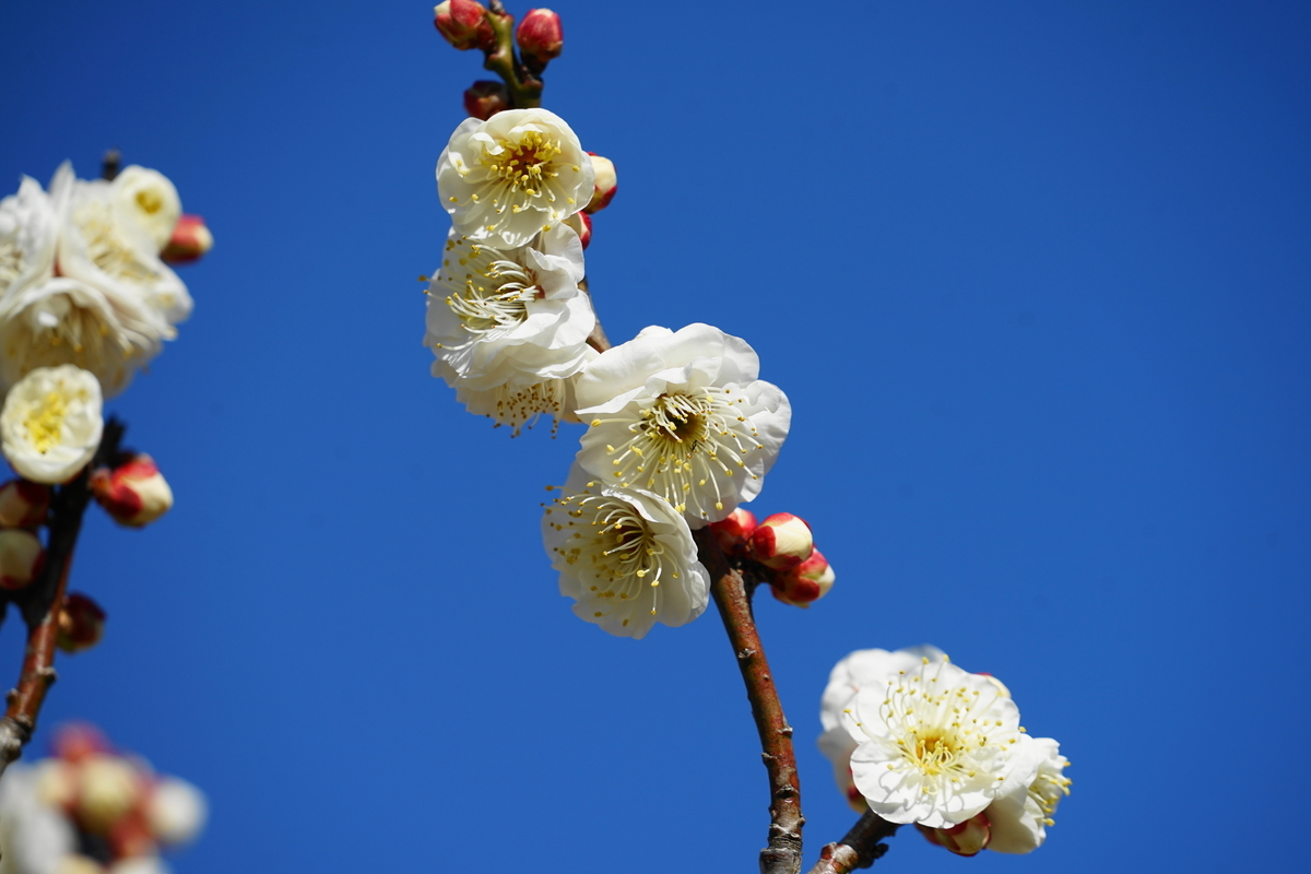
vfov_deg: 4.6
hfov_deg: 6.9
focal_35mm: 300
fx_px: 10924
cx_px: 656
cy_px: 437
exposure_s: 1/500
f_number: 7.1
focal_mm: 300
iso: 100
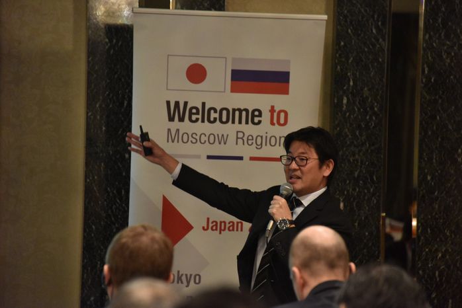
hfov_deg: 6.9
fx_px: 3851
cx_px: 231
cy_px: 154
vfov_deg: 4.6
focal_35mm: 300
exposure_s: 1/100
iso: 6400
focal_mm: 300
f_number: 5.6
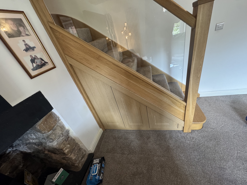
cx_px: 124
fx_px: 100
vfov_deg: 85.7
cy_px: 92
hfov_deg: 102.1
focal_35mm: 14
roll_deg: +15.7
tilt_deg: -30.6
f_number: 2.2
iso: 250
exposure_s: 1/50
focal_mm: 2.22
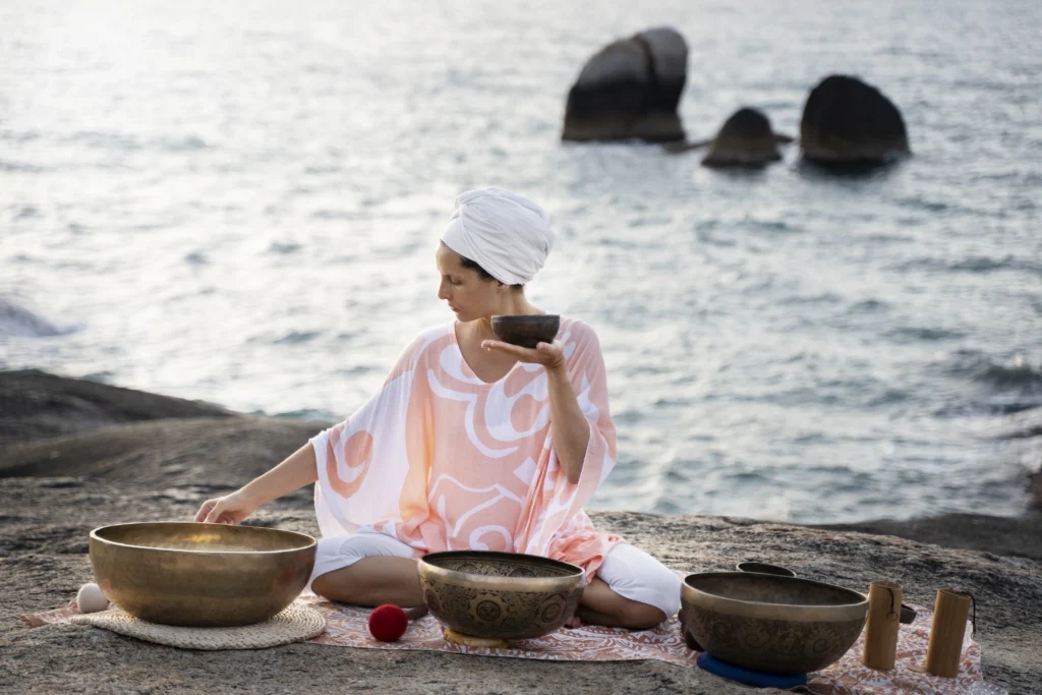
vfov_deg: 18.2
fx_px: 2171
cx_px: 521
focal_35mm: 75
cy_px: 348
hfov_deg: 27.0
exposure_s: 1/320
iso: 100
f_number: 2.8
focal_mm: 75
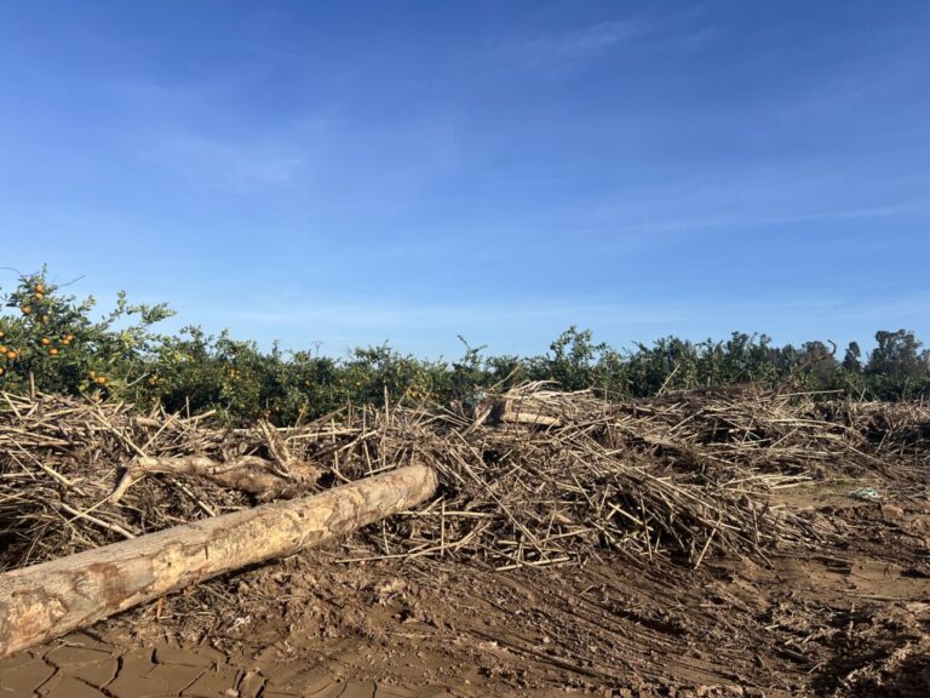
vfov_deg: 53.1
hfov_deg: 67.3
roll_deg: -1.8
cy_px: 349
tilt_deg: +3.5
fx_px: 699
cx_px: 465
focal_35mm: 26
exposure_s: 1/5076
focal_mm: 5.7
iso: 50
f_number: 1.5
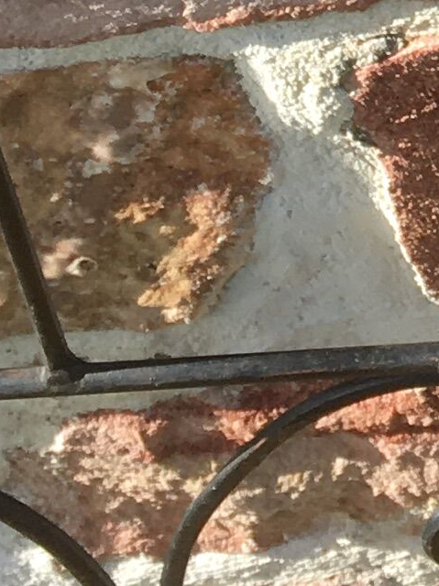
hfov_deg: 7.4
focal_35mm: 183
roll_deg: -2.2
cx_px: 1147
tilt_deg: -35.7
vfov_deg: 10.0
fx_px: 3095
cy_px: -616
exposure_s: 1/574
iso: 25
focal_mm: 4.15
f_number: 2.2
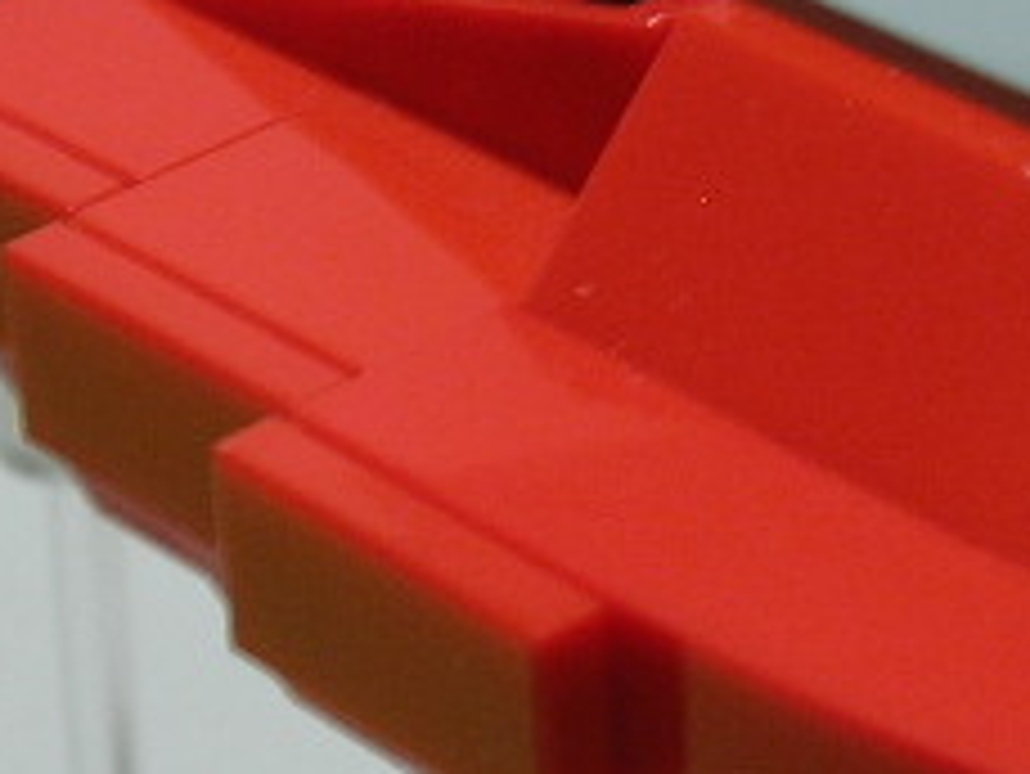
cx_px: 841
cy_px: 495
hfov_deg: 11.6
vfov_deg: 8.7
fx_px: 5061
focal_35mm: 170
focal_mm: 7.8
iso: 64
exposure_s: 1/14.8
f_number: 2.8
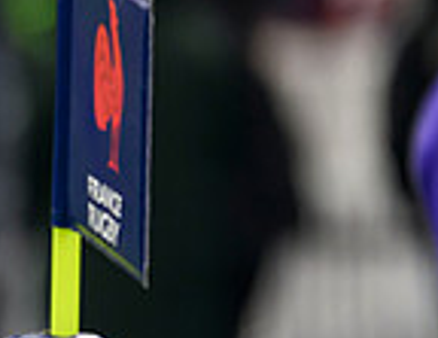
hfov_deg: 0.8
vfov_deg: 0.6
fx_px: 31747
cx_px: -235
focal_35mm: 2484
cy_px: 183
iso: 2000
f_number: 4
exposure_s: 1/1000
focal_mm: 560
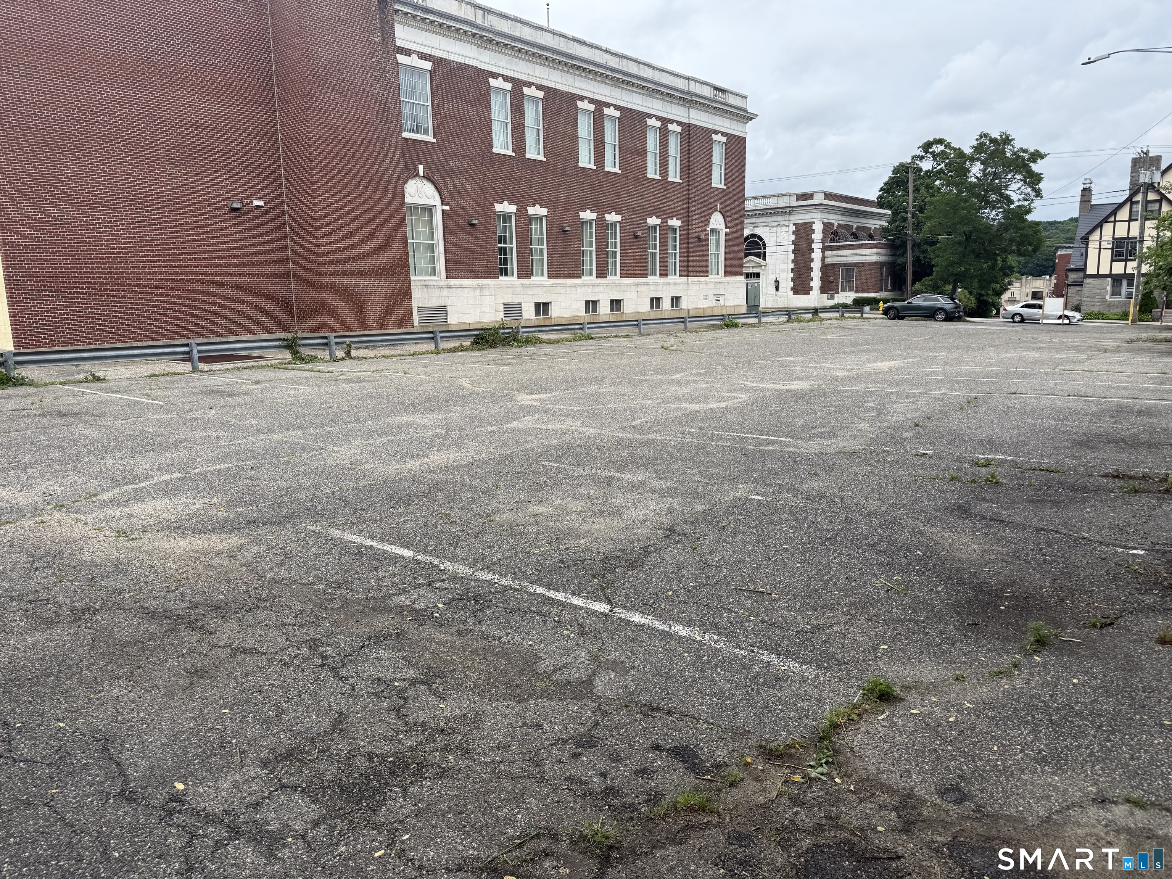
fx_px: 813
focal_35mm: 24
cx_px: 586
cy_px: 440
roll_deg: +1.3
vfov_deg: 56.8
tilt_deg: -7.3
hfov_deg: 71.6
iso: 80
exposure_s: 1/3021
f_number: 1.78
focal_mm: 6.76
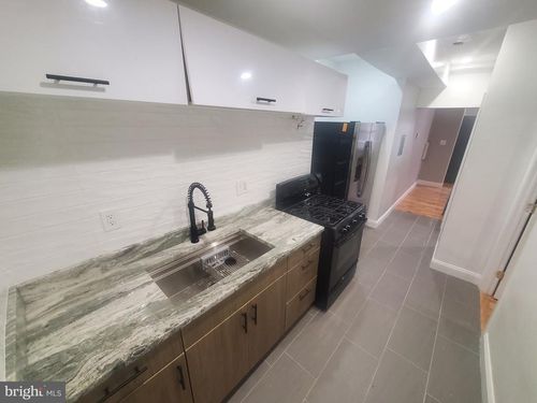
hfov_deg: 106.2
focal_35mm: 13
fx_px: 202
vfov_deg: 89.9
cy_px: 202
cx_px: 268
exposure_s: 1/60
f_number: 2.2
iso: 400
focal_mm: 1.8
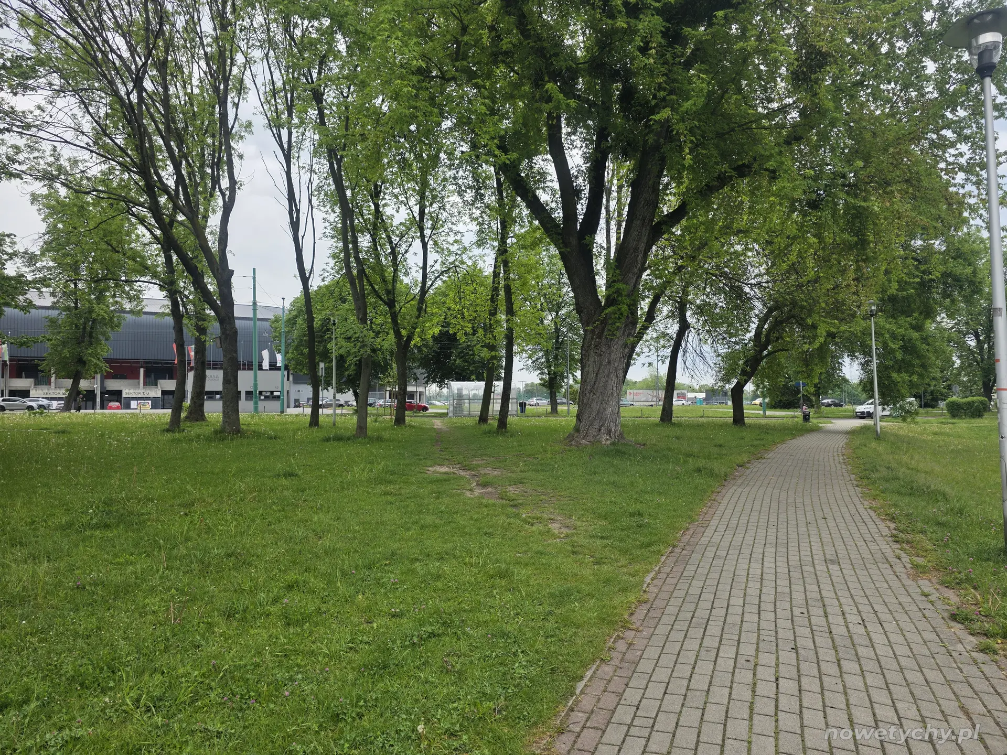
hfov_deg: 73.9
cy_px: 378
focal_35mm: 23
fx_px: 669
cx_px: 504
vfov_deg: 58.9
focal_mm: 6.3
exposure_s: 1/359
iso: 25
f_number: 1.7
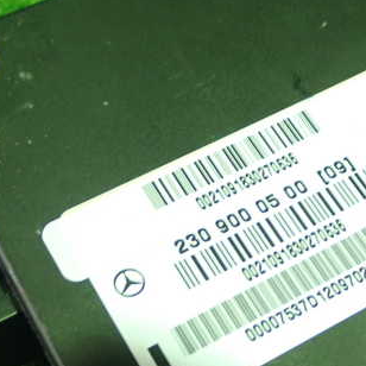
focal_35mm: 81
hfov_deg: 21.2
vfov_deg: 21.4
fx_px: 969
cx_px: 267
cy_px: 214
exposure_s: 1/15
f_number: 3.1
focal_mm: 8.4
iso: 800
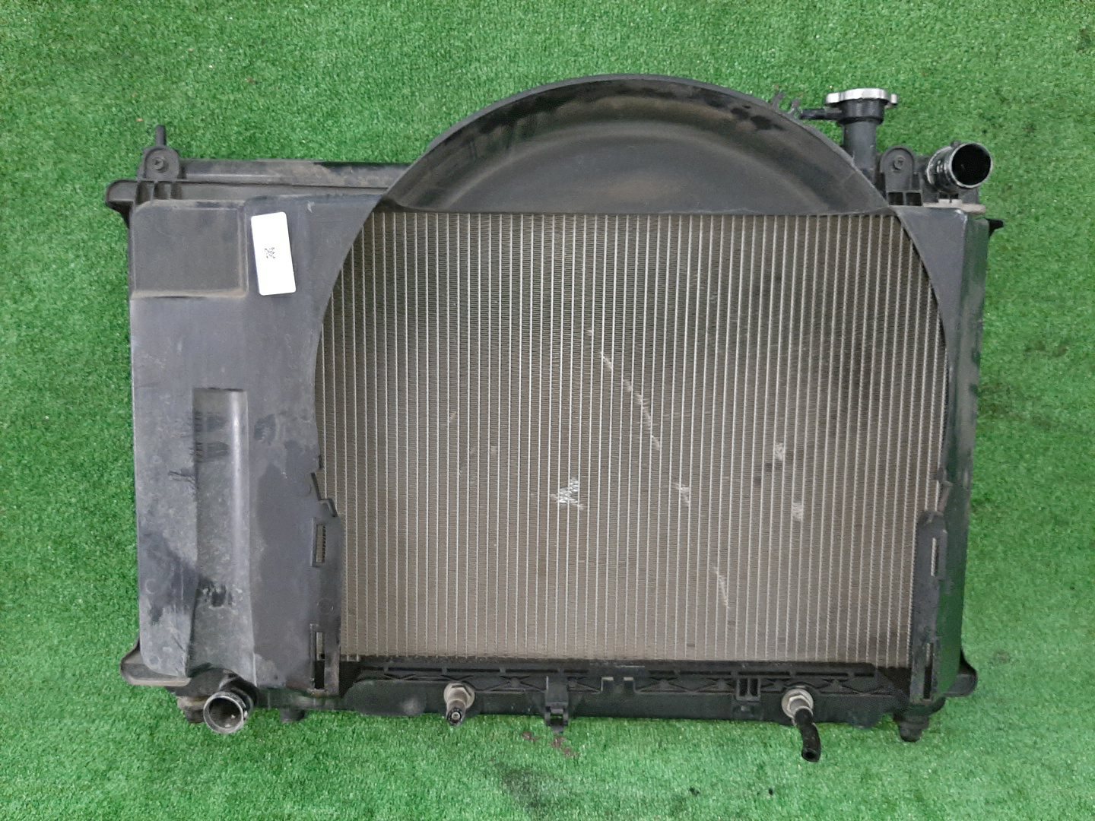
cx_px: 548
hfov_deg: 67.3
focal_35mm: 26
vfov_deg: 53.1
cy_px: 410
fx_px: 822
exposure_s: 1/25
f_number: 1.7
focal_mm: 3.93
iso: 231
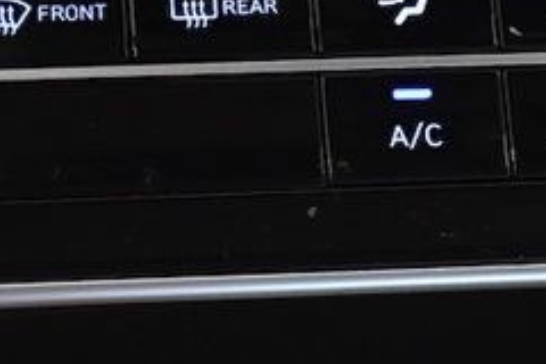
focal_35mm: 269
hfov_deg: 7.6
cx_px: 617
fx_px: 4080
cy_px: 56
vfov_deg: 5.1
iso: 2500
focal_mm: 42
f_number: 4.5
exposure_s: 1/125
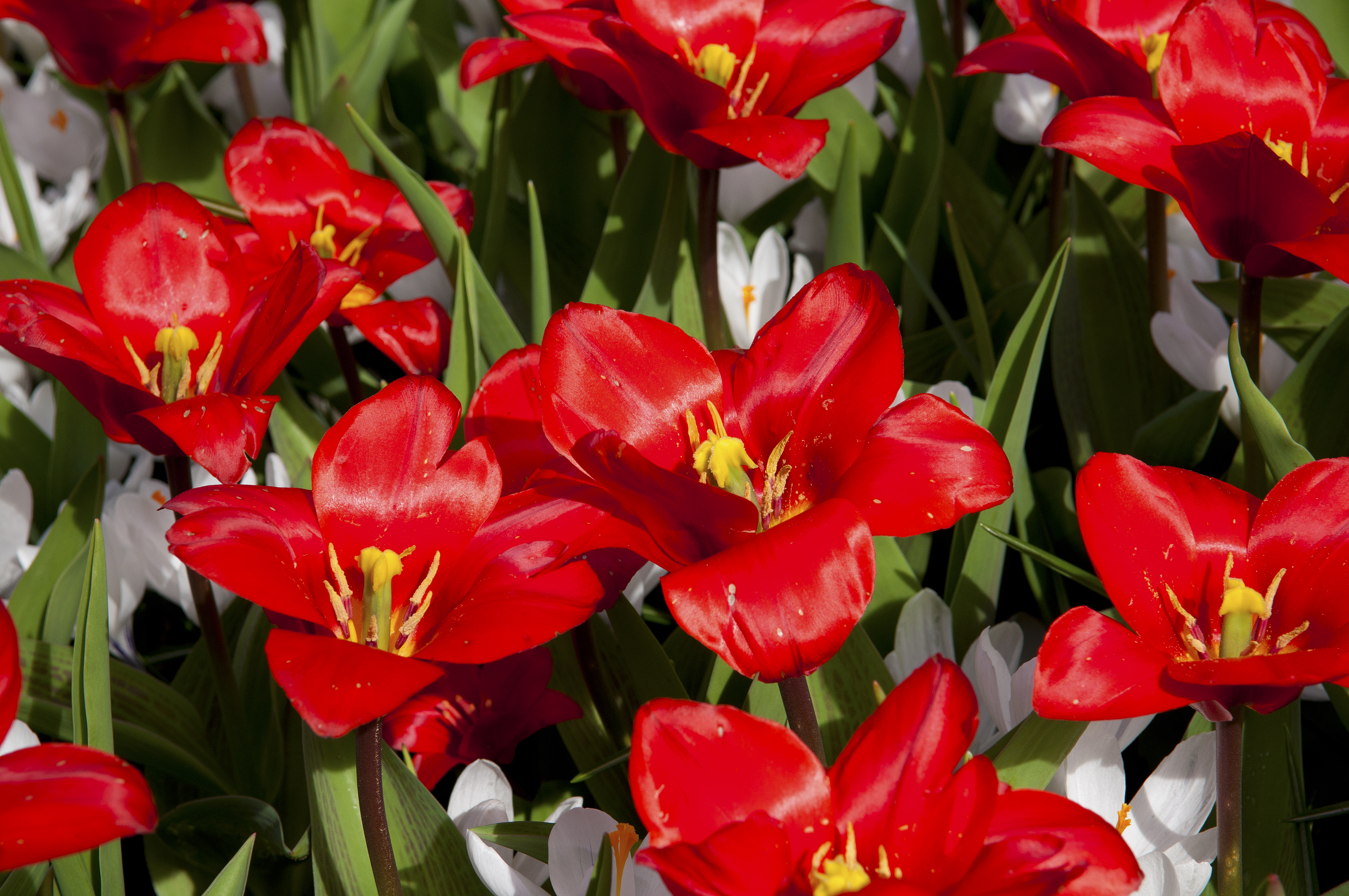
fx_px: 3088
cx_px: 674
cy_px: 448
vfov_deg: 16.5
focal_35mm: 82
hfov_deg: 24.6
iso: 200
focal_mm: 55
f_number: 9
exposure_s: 1/320
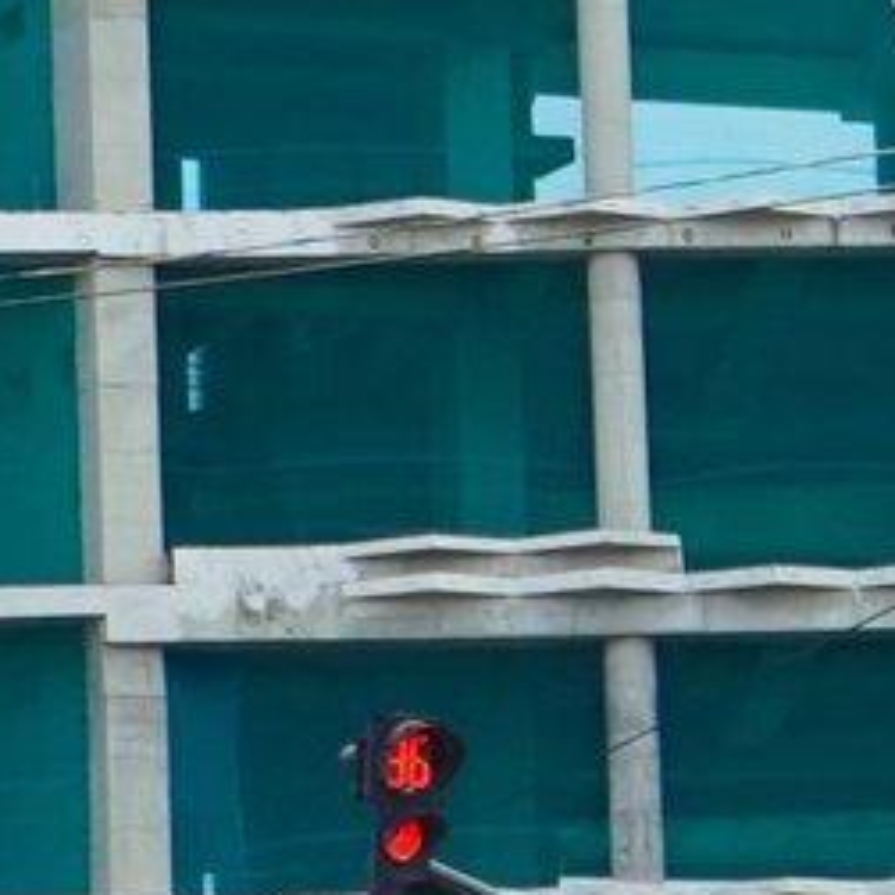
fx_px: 7996
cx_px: 681
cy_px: -98
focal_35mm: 273
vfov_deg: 6.4
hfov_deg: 6.4
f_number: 5
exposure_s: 1/640
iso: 100
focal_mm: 21
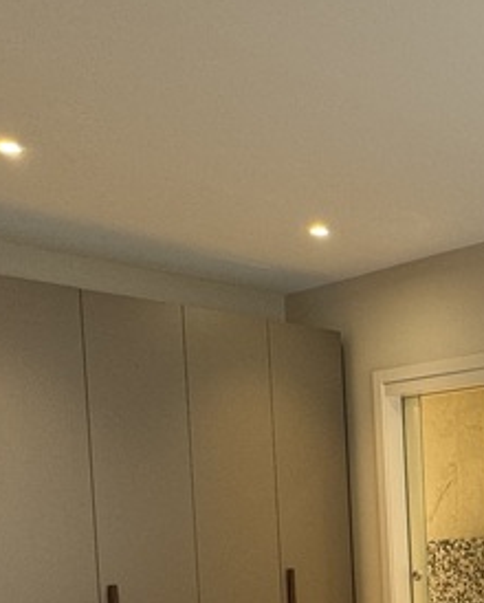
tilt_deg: -3.0
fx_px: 911
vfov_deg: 34.4
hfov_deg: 26.0
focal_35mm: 51
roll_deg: +1.2
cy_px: 552
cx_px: 605
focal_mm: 2.22
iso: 125
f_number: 2.2
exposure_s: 1/100
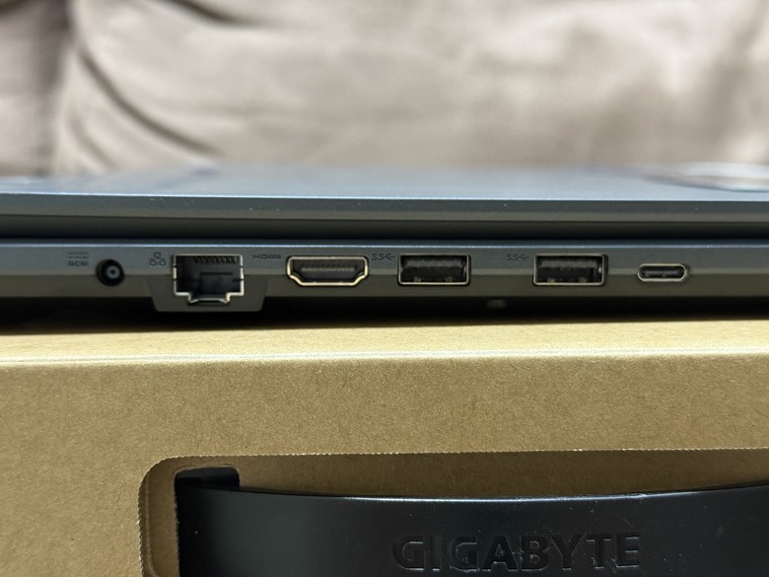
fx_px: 1066
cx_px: 384
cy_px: 288
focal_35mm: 48
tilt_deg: -14.6
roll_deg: +1.4
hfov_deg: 39.7
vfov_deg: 30.3
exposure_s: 1/30
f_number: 1.78
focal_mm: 6.76
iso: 500
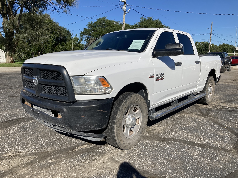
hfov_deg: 63.4
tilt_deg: -7.5
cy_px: 89
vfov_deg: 49.7
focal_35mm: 28
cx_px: 119
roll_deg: -1.4
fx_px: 193
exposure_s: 1/3472
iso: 25
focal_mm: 3.99
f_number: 1.8
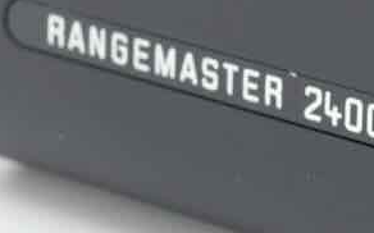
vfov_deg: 4.3
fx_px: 3055
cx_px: 827
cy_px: -259
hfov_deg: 6.7
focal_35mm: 300
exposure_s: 1/60
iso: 800
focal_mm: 43
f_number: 9
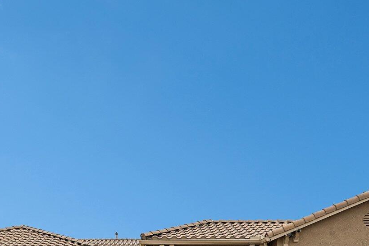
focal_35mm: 41
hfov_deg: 46.9
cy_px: 300
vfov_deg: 28.1
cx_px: 147
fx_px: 423
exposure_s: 1/1600
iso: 400
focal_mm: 16.5
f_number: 8
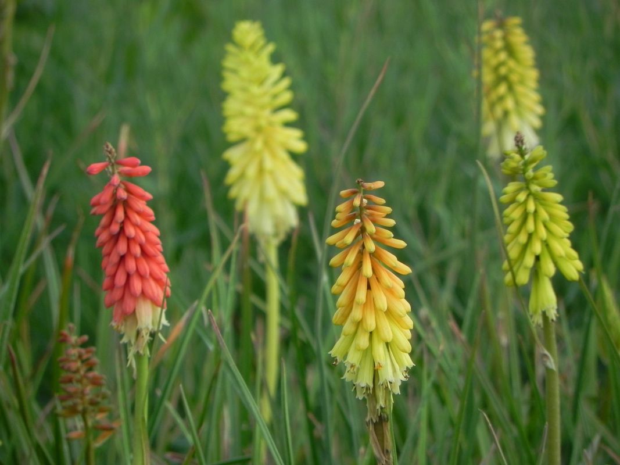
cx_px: 310
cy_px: 232
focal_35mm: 605
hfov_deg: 3.3
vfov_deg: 2.5
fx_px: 10835
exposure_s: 1/160
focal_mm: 107.6
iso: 160
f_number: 5
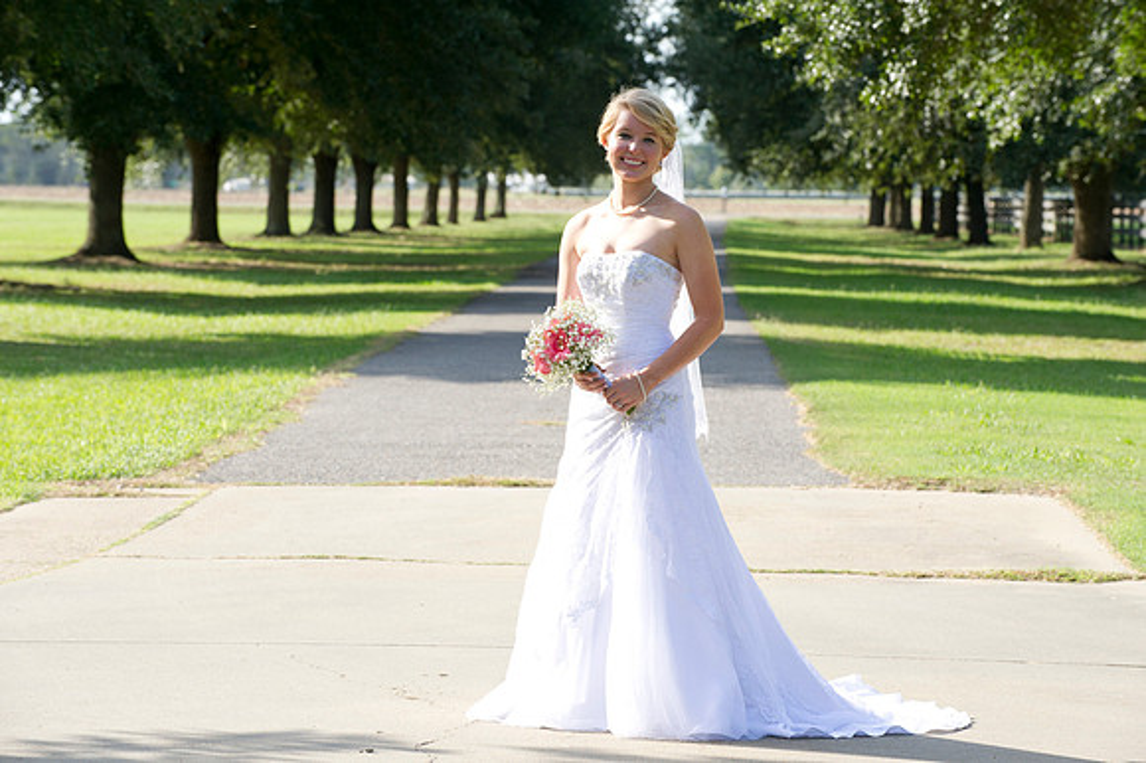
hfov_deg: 13.3
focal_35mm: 155
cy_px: 382
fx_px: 4931
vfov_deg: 8.8
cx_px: 573
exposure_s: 1/250
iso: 250
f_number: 7.1
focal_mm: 155
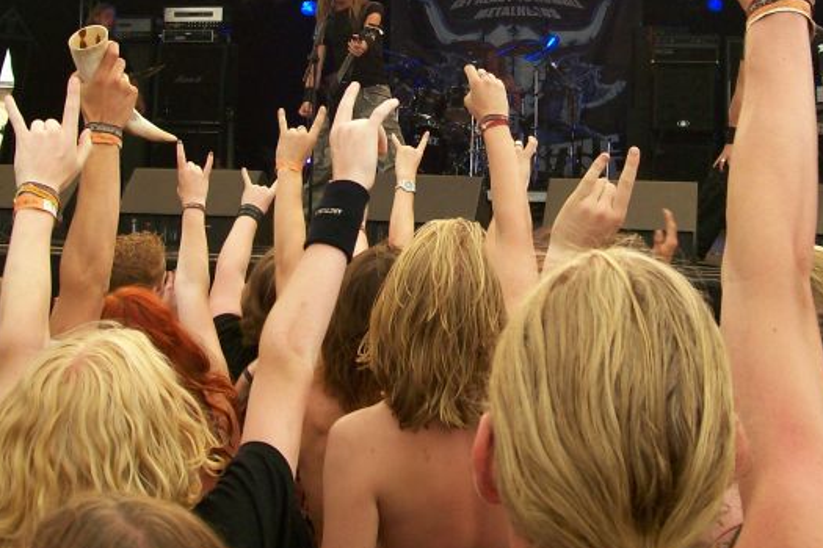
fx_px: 1303
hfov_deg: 35.1
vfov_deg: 23.3
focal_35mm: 57
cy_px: 88
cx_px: 414
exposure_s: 1/135
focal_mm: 6
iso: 80
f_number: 2.7
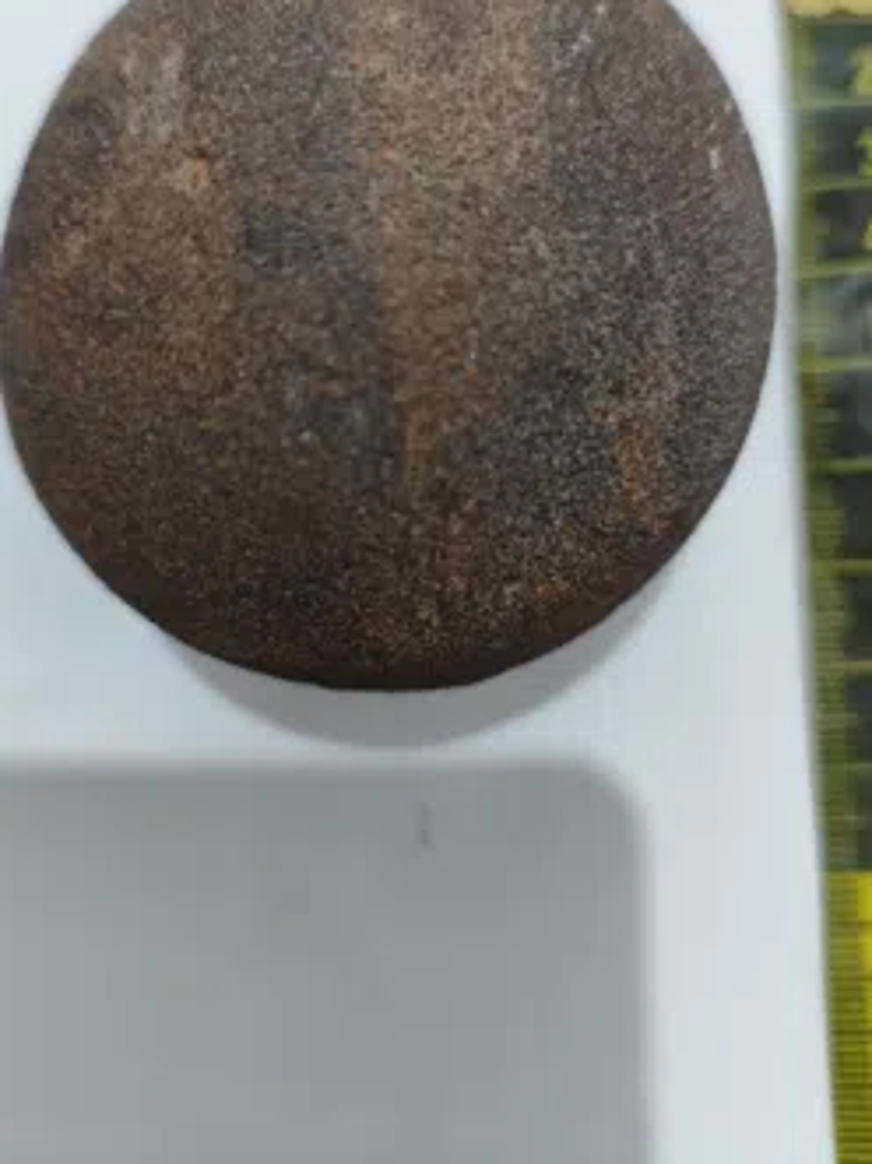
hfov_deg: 48.2
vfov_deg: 61.1
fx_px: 975
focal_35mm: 29
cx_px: 415
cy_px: 464
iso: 1413
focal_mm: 5.89
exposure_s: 1/33
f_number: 1.89
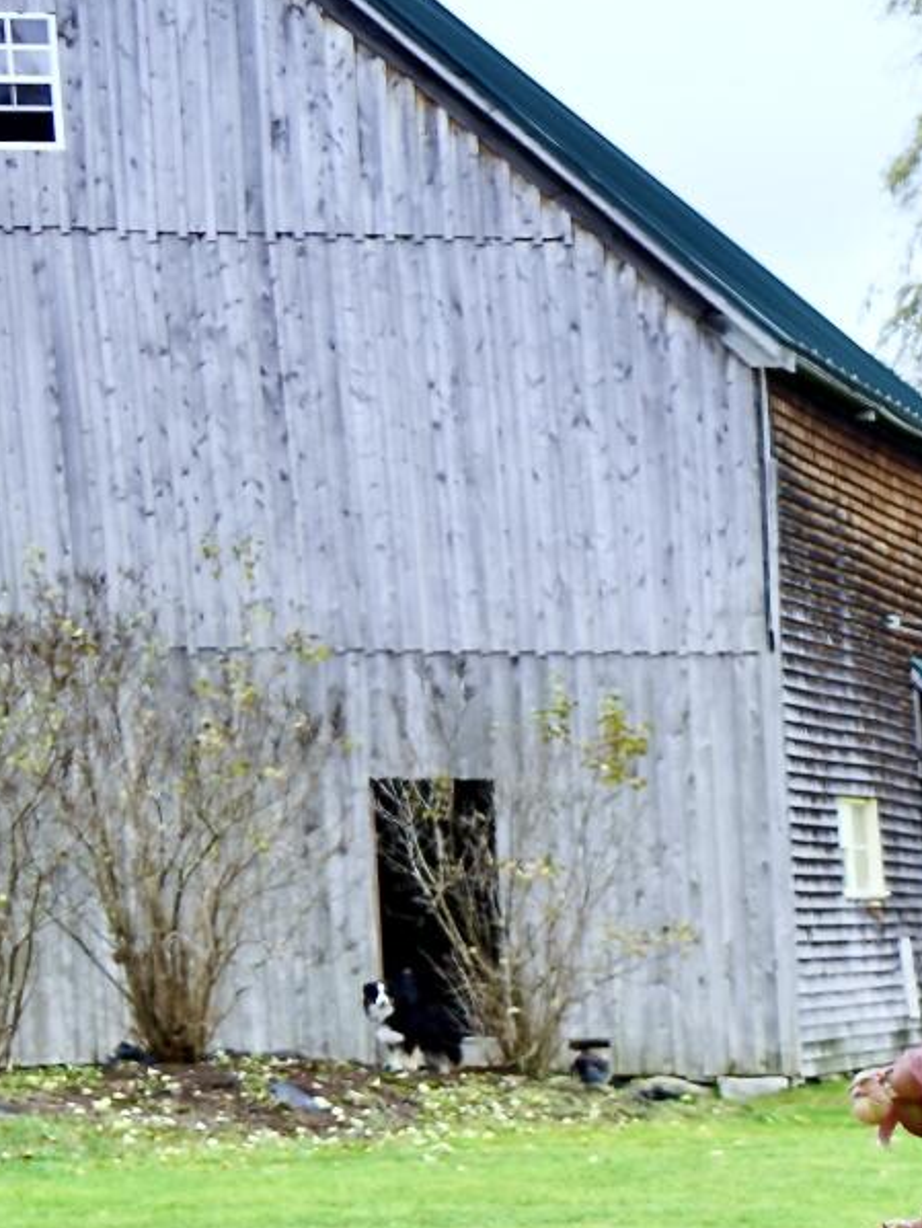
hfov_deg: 9.5
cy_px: 1712
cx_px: 2346
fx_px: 4791
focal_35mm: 135
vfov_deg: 13.9
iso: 100
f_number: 4
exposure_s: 1/60
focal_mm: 28
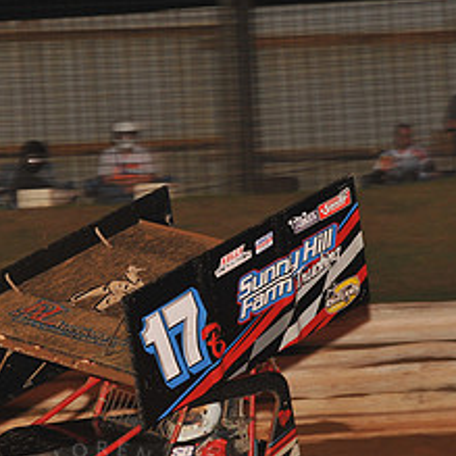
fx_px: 4188
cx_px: 102
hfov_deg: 6.2
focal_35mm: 281
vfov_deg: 6.2
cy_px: 375
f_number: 6.3
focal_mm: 125
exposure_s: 1/250
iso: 800
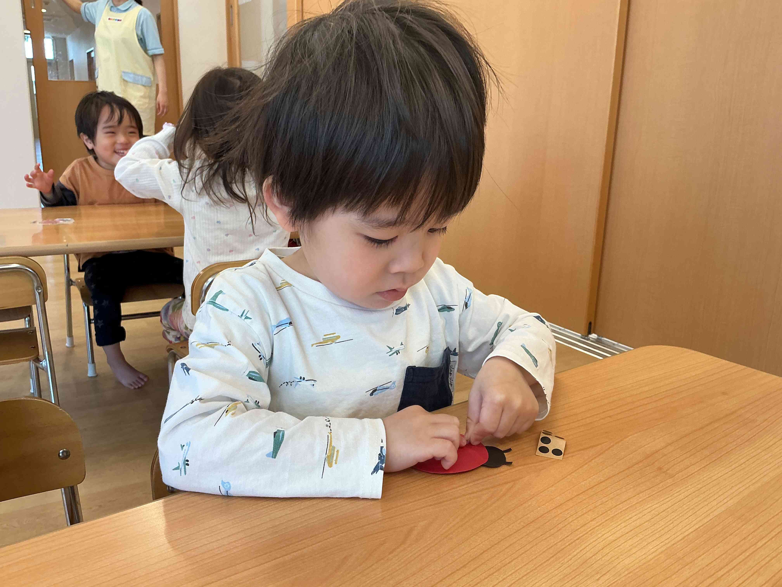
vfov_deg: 48.2
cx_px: 391
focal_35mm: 29
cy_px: 294
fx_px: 655
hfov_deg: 61.7
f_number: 1.8
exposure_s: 1/100
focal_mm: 3
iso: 40
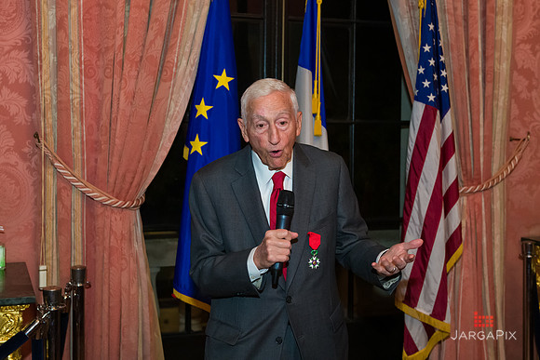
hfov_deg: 37.4
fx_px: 797
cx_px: 270
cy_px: 147
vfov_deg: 25.4
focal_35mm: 53
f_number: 4
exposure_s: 1/100
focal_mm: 45
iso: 3200
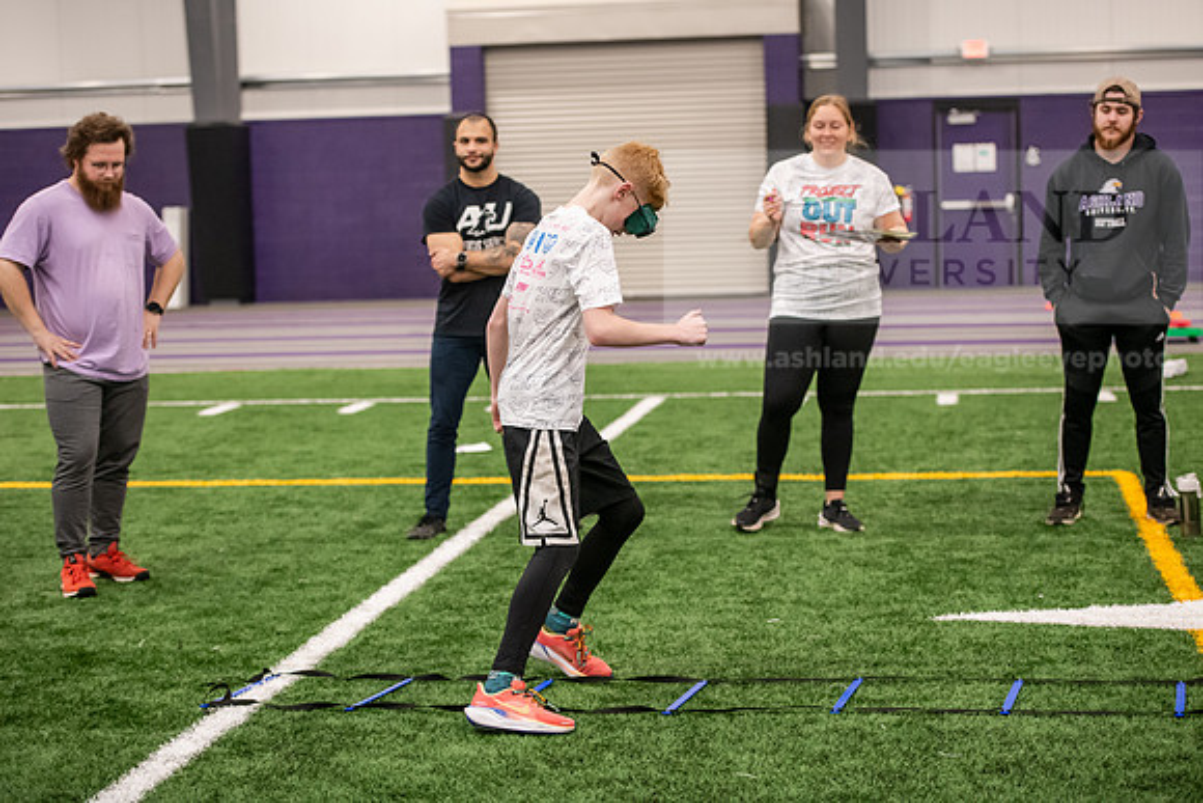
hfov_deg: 28.8
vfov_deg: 19.5
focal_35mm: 70
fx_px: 2340
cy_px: 402
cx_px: 602
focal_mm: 70
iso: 2500
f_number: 3.2
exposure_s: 1/200
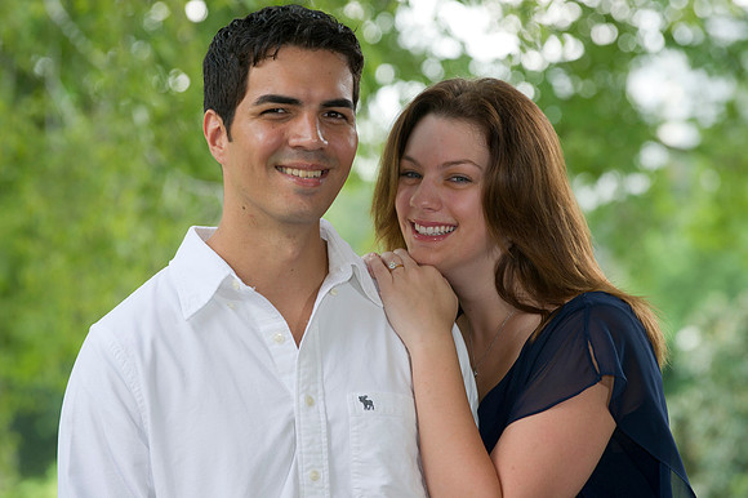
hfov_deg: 10.8
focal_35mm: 190
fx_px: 3945
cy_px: 249
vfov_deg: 7.2
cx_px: 374
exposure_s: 1/80
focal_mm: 190
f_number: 5.6
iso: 250
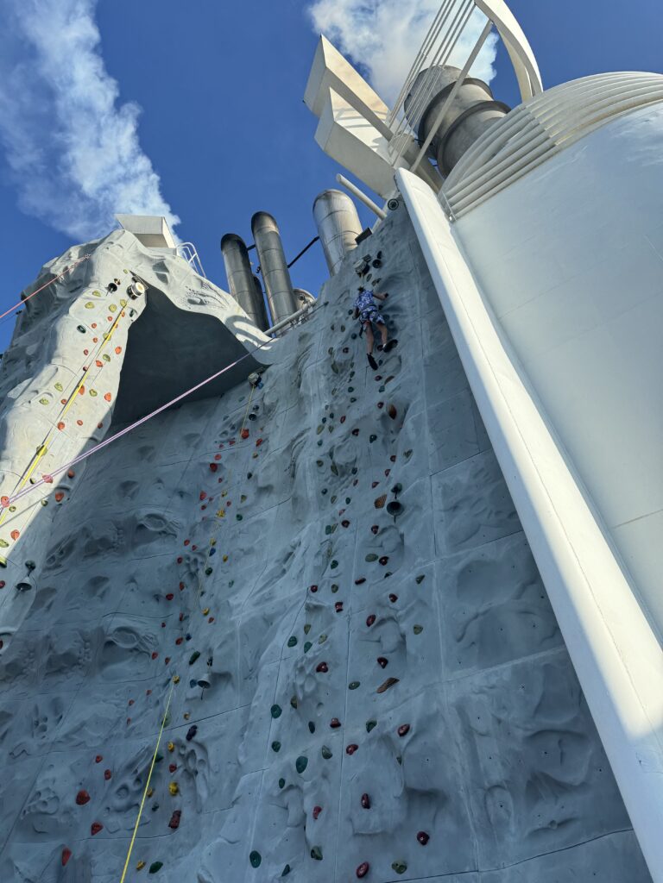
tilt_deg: +50.7
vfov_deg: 71.6
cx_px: 332
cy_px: 442
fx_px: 613
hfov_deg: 56.8
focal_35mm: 24
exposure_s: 1/3247
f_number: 1.78
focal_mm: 6.76
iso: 80
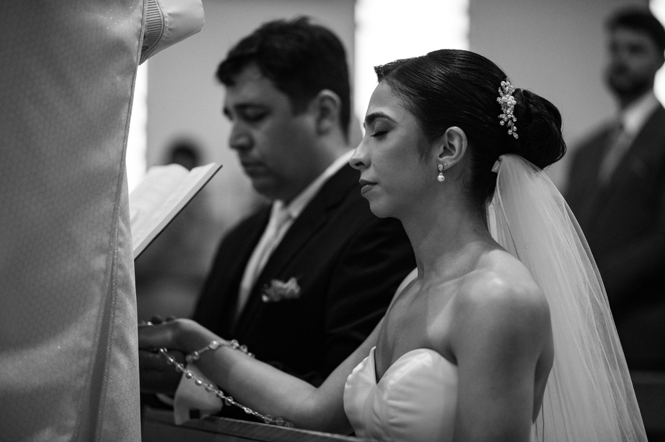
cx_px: 332
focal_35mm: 85
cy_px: 221
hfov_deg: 23.9
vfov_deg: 16.0
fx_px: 1569
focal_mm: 85
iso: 2000
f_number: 2
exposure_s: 1/320
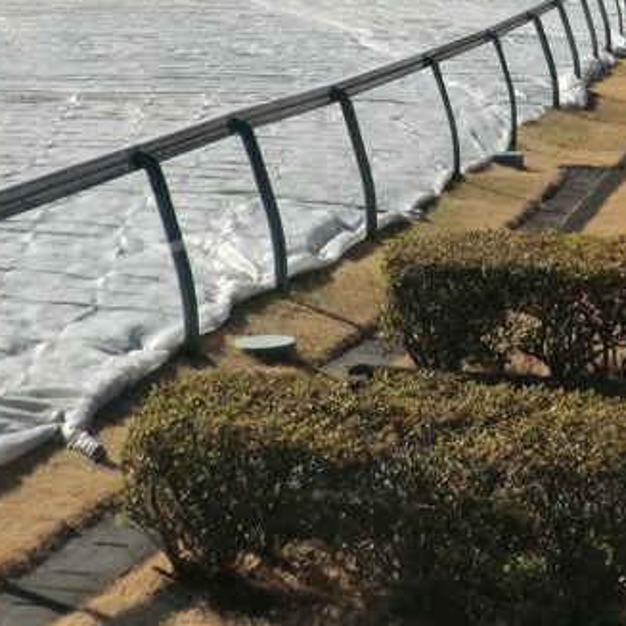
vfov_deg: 13.3
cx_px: 496
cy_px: 59
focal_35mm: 130
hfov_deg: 13.4
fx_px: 2660
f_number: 9.3
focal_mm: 8.4
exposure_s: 1/200
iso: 80
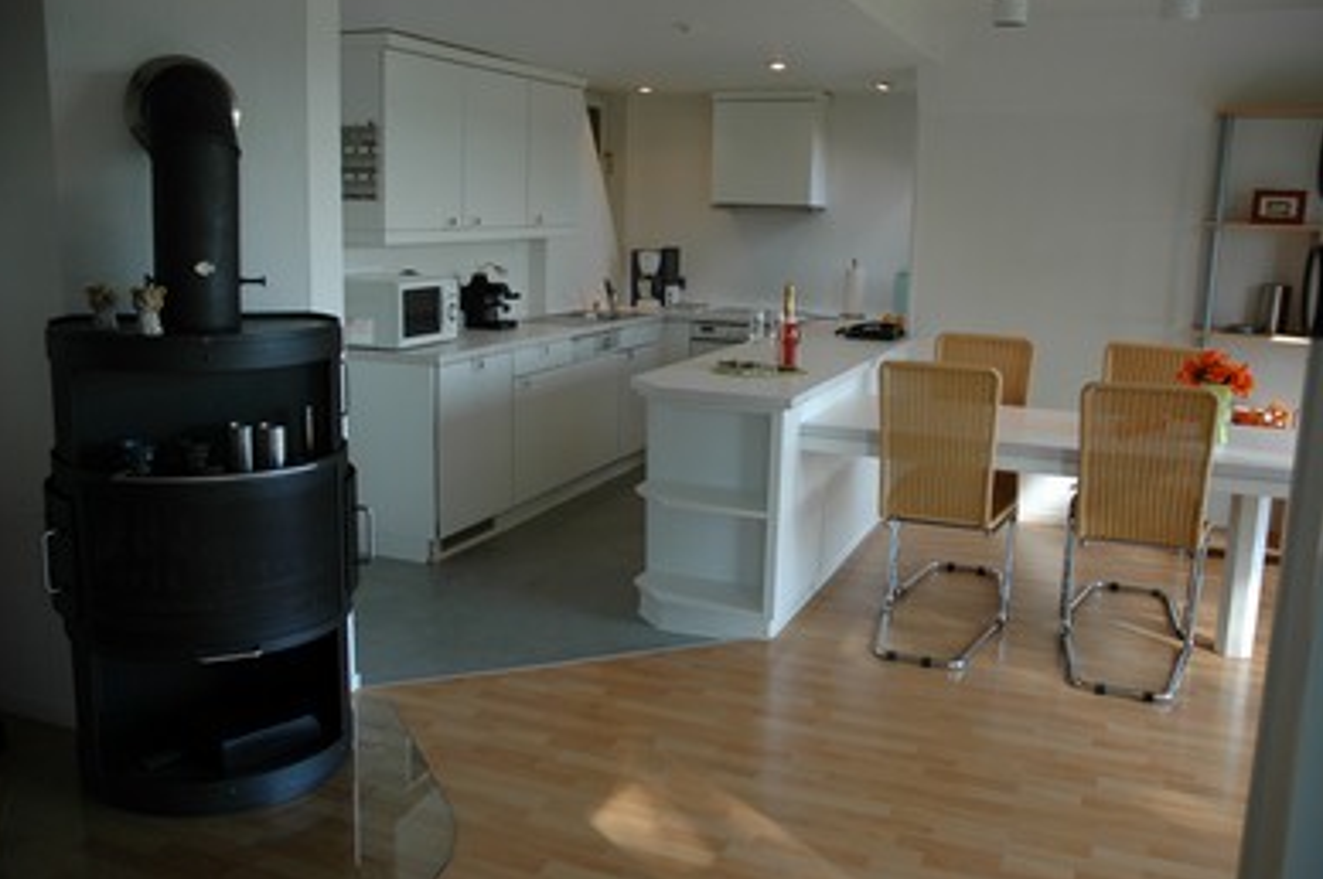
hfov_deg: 55.8
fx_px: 1248
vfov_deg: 38.8
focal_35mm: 34
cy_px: 440
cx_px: 644
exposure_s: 1/125
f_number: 3.8
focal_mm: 22
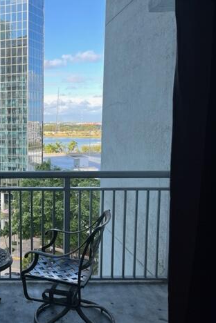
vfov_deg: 51.9
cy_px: 165
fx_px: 333
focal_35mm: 37
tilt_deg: -7.5
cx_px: 1
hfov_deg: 33.0
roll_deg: -0.1
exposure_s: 1/377
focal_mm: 5.7
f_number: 1.5
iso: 50
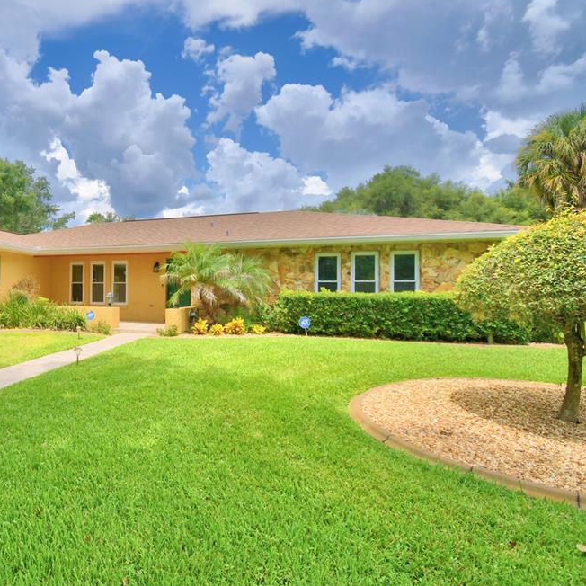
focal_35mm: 20
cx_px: 148
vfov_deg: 74.8
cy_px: 284
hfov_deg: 70.0
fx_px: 383
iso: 100
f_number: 4.5
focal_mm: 10
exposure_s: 1/1250
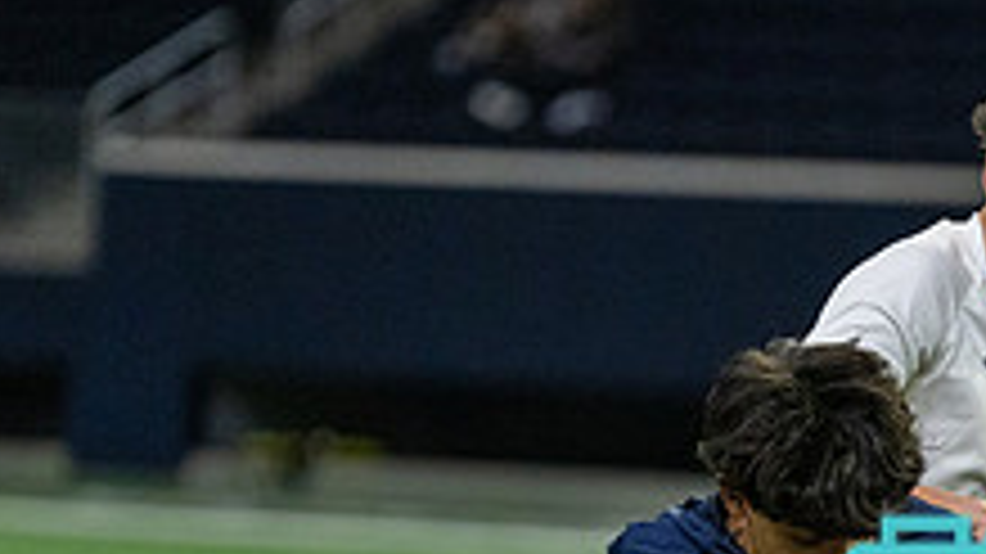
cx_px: 985
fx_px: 13015
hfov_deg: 4.3
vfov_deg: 2.4
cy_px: 693
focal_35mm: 498
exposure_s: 1/1250
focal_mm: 158
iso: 5000
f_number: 2.8
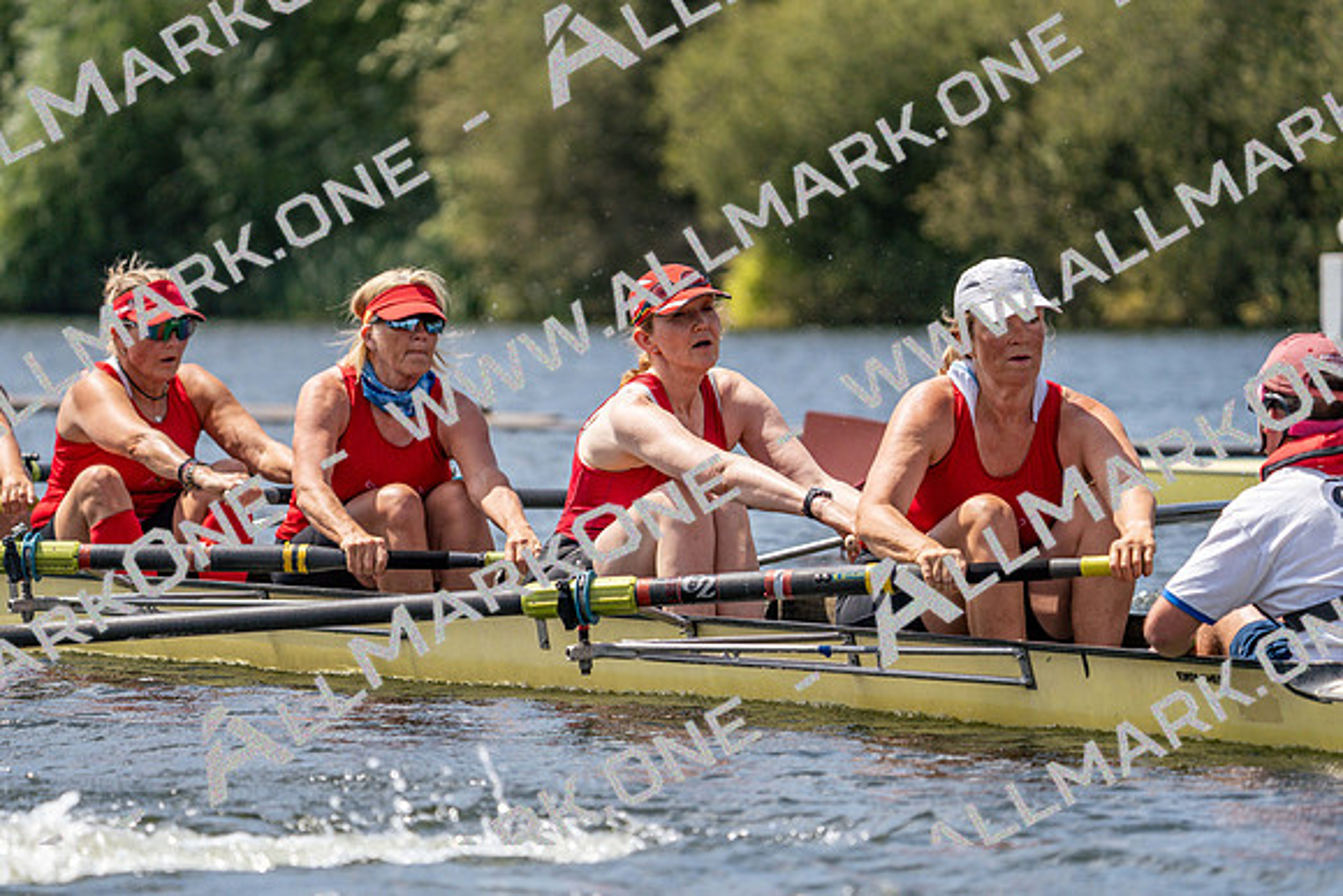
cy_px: 448
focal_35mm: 277
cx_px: 672
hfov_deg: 7.4
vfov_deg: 5.0
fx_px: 10336
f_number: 5.6
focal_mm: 277
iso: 320
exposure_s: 1/2000
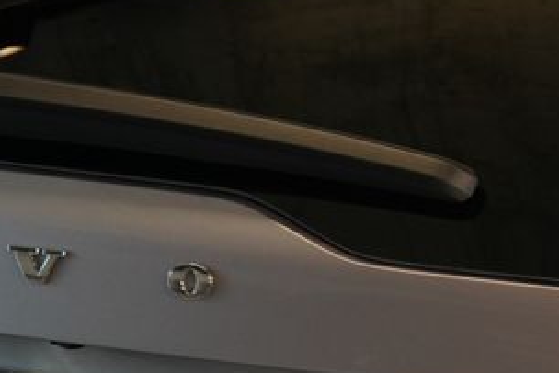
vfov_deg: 5.8
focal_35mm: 236
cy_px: 284
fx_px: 3666
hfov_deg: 8.5
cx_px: 925
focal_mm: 70
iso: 2000
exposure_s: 1/160
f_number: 5.6
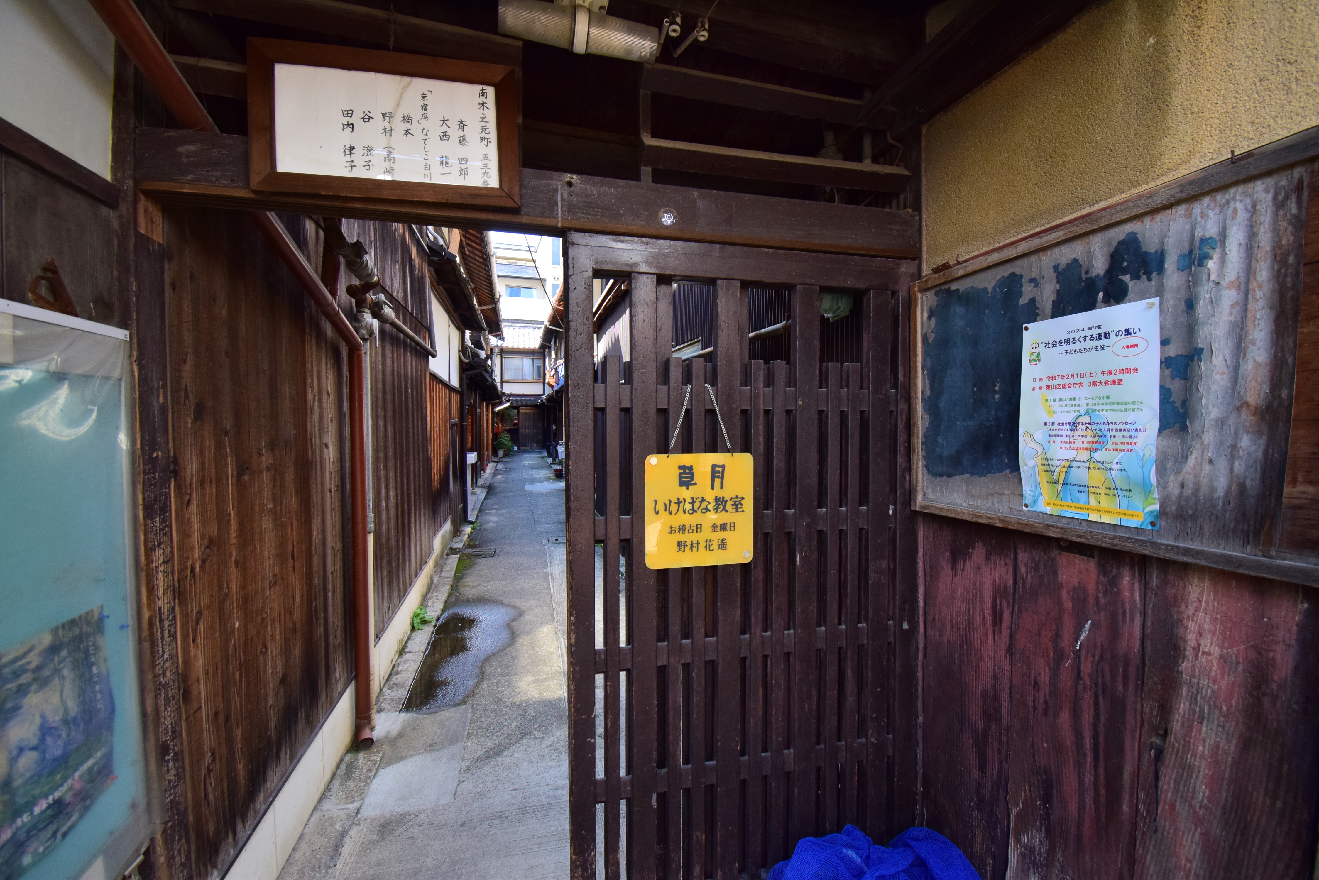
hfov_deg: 100.4
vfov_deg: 77.4
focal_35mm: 15
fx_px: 550
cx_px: 660
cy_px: 440
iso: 800
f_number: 5.6
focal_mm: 10
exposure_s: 1/350
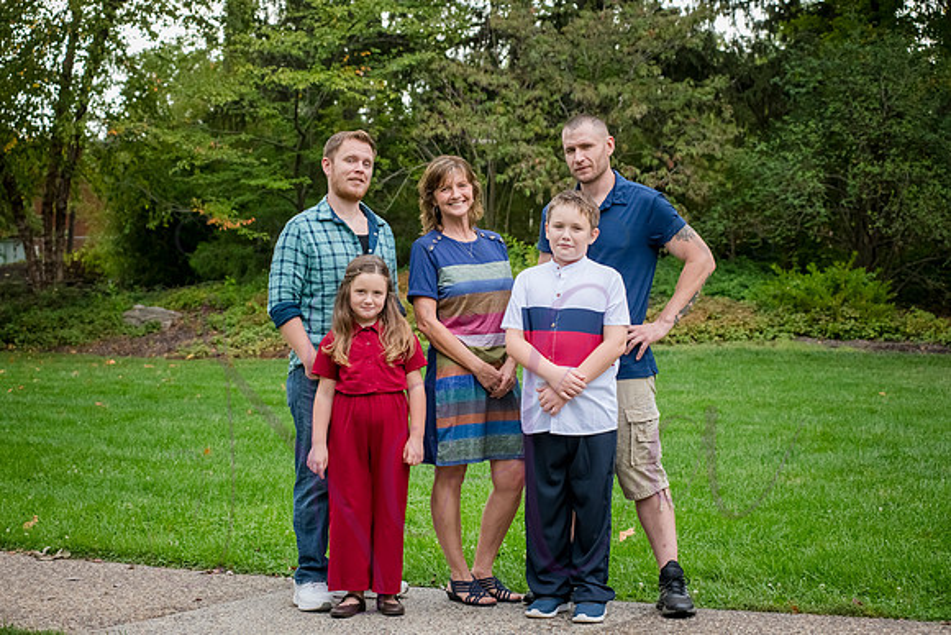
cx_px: 476
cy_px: 318
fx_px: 2114
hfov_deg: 25.4
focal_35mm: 80
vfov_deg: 17.1
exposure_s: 1/250
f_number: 6.3
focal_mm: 80
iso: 1250
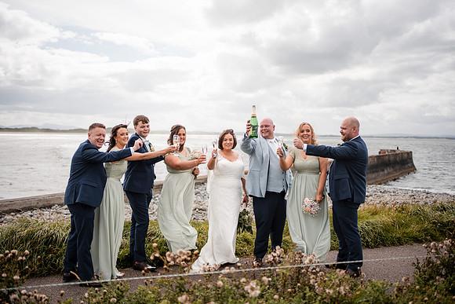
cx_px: 228
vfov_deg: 37.9
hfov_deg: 54.4
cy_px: 152
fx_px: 442
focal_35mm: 35
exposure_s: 1/4000
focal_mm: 35
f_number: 1.8
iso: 100
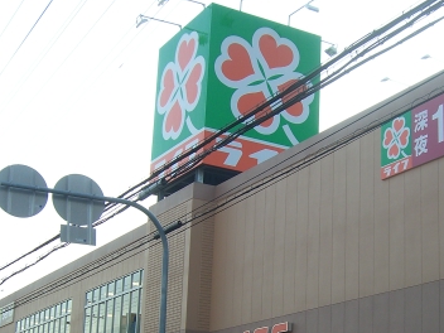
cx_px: 290
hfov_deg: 28.0
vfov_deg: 21.1
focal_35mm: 69
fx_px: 885
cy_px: 256
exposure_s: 1/50
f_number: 8
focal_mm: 7.9
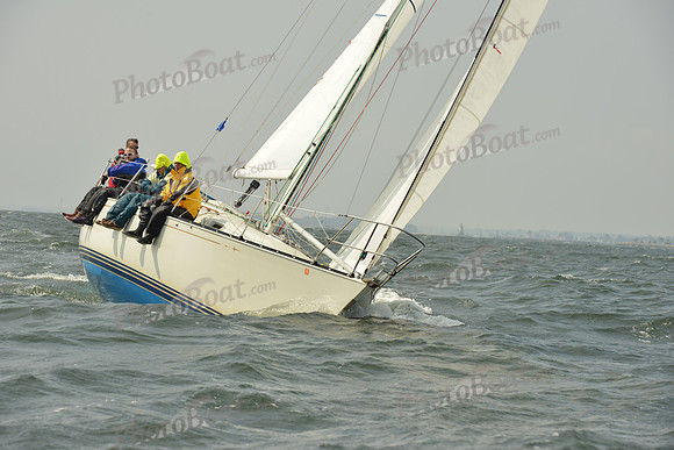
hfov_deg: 15.2
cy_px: 225
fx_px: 2528
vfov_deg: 10.2
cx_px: 337
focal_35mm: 135
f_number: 9
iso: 320
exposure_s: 1/1250
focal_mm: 135
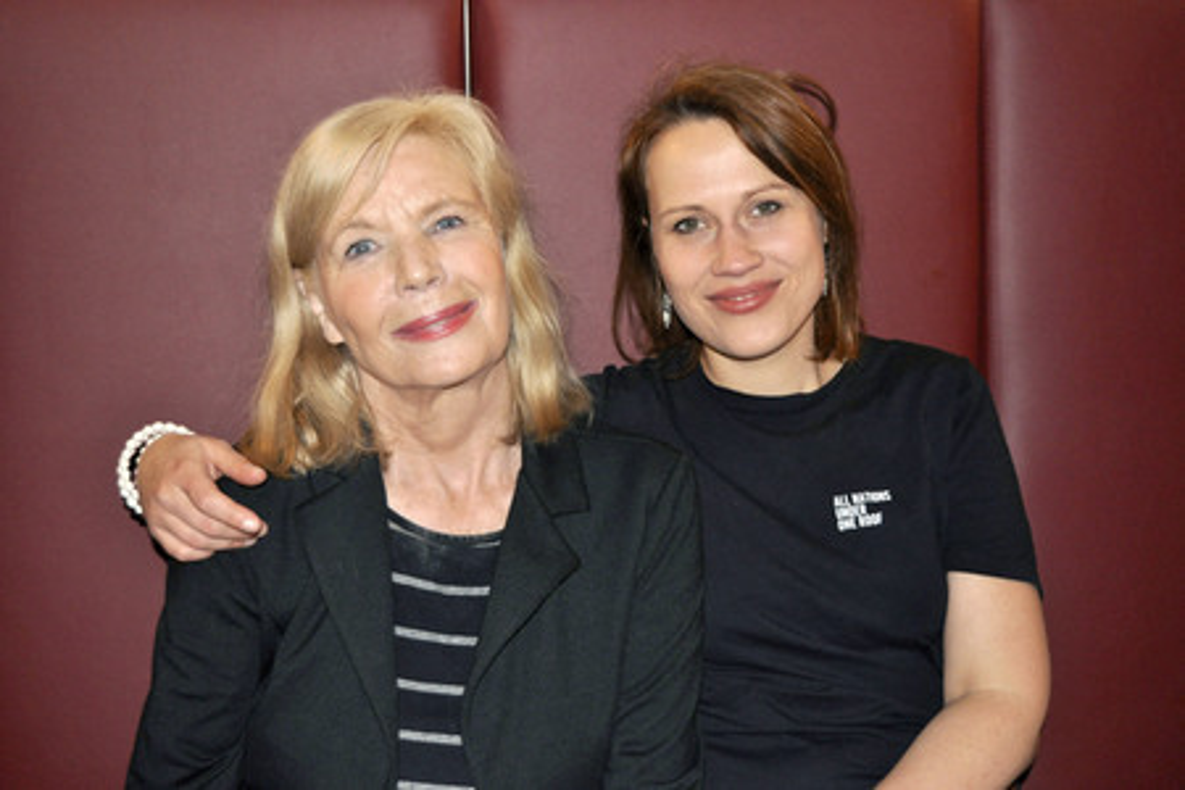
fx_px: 1580
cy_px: 395
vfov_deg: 28.1
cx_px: 592
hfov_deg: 41.1
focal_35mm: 48
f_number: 4.5
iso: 800
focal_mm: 32
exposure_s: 1/60
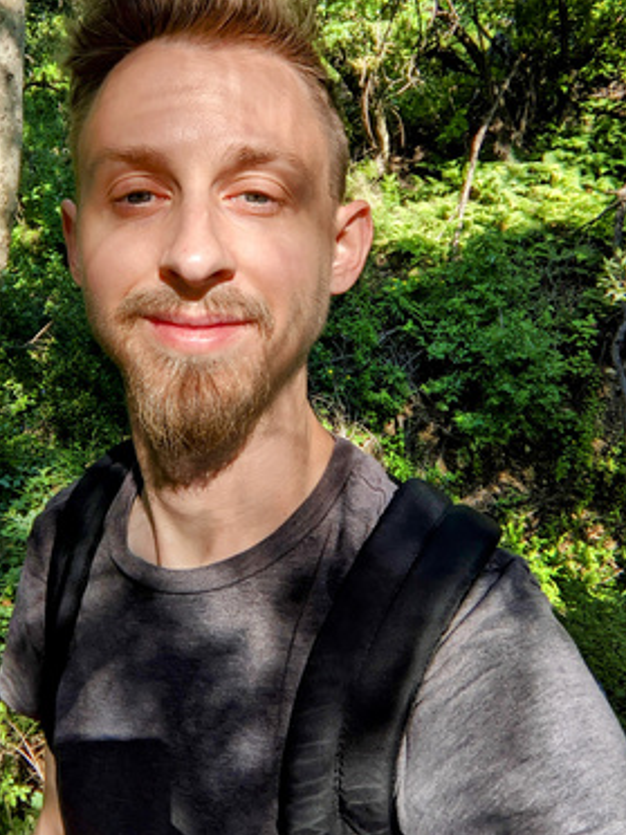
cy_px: 287
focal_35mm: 33
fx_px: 796
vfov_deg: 54.4
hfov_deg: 42.4
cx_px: 209
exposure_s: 1/238
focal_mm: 2.51
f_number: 2
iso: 38
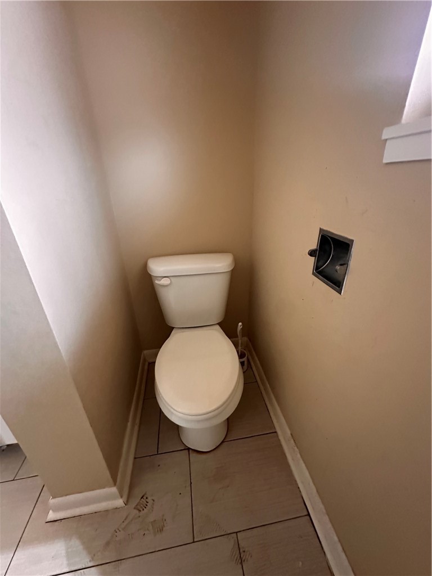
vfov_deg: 102.1
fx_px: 233
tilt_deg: -25.7
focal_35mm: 14
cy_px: 288
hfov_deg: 85.7
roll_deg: -0.1
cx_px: 216
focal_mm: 2.22
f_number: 2.2
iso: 800
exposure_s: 1/40
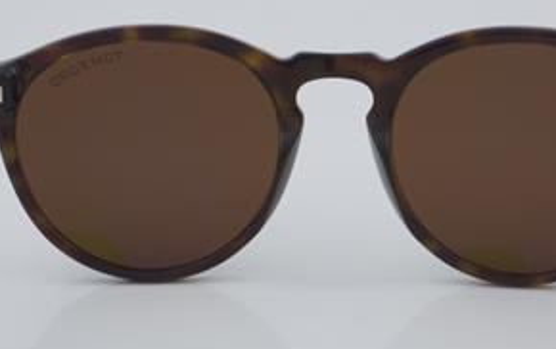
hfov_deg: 18.0
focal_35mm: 116
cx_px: 337
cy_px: 127
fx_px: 1755
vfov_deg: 11.3
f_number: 32
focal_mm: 55
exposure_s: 1/4
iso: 100
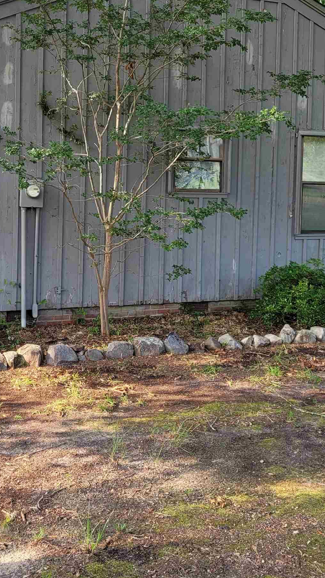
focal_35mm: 48
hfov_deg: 24.9
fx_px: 735
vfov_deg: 42.6
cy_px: 223
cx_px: 128
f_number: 1.8
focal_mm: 5.4
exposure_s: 1/390
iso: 40
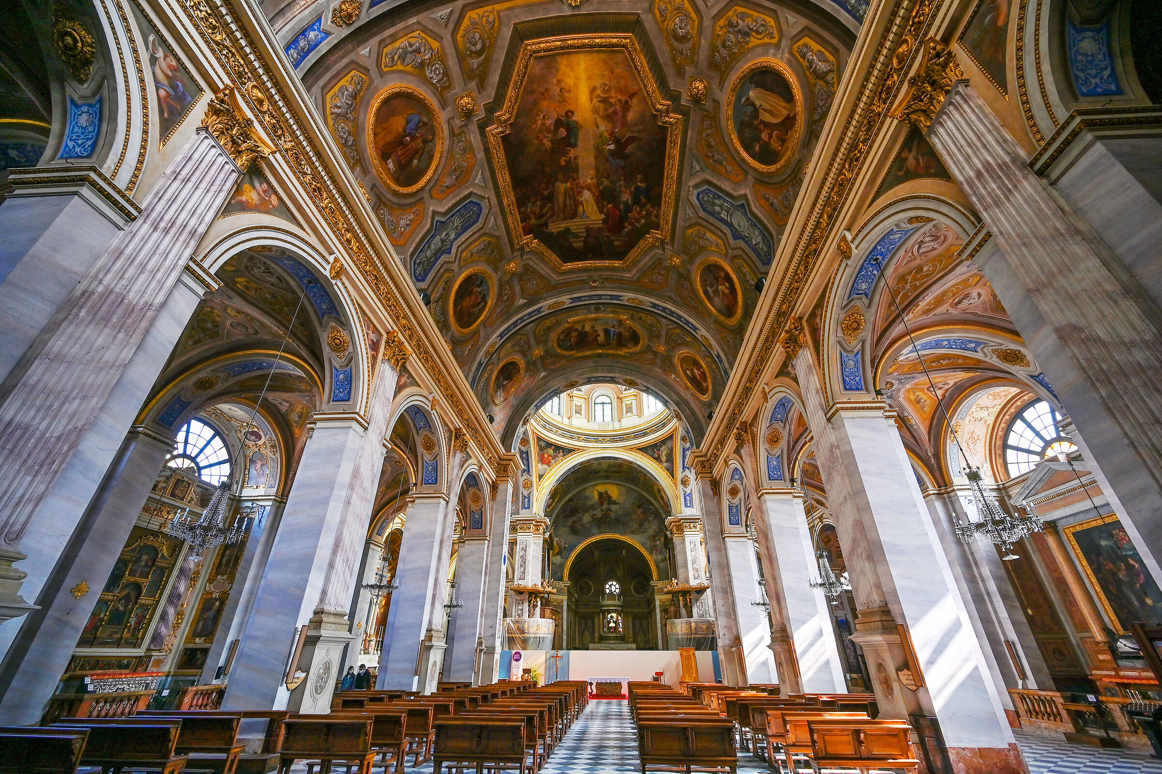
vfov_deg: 81.1
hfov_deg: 104.3
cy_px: 387
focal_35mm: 14
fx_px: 452
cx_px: 581
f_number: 4.5
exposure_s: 1/80
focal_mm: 14
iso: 320
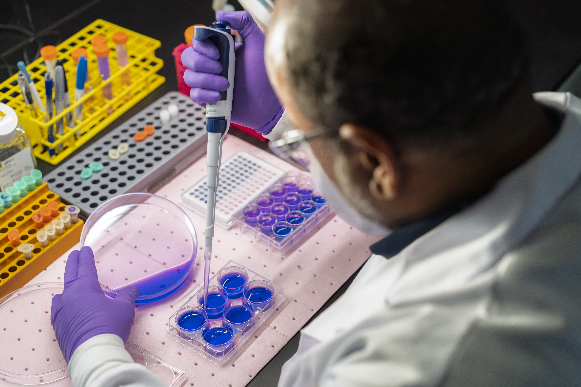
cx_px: 290
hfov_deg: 36.2
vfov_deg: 24.6
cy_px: 194
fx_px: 888
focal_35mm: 55
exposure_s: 1/400
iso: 2000
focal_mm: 55
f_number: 2.8
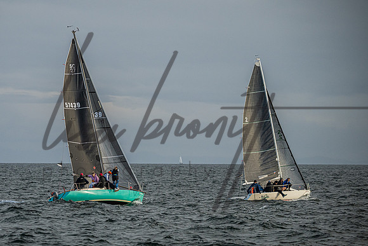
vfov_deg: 5.2
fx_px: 2709
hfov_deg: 7.8
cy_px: 123
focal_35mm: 265
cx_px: 126
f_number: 5
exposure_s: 1/3200
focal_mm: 200
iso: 640
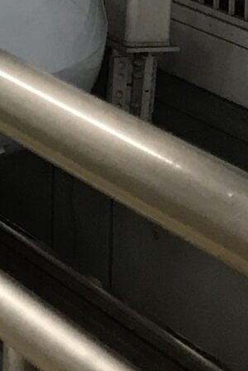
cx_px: -427
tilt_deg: -4.1
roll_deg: +1.7
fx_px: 1723
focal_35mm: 167
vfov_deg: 11.5
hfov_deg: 7.5
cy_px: -284
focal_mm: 3.99
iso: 40
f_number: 1.8
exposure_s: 1/20
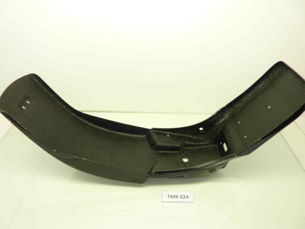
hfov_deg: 69.4
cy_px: 114
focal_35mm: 25
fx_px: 220
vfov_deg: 54.9
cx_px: 152
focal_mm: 4.1
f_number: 3.3
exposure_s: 1/20
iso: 80
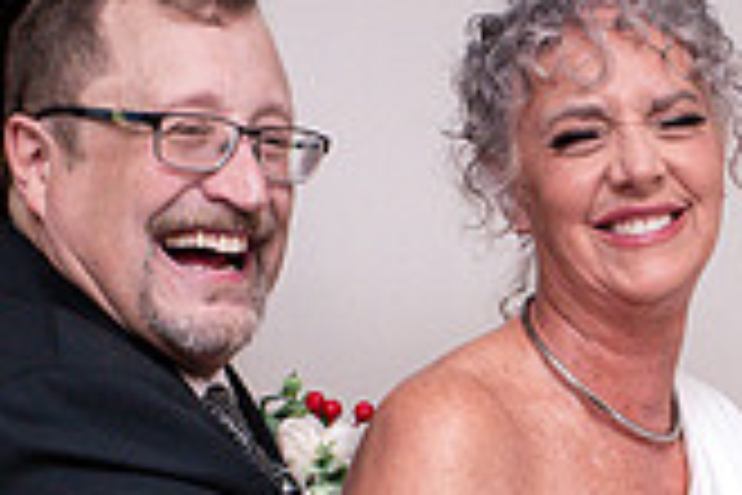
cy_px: 542
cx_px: 652
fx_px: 2535
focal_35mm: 123
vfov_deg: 11.0
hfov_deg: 16.5
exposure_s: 1/200
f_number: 5.6
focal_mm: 35
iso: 2500
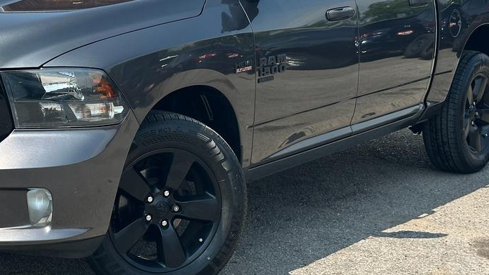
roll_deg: +0.7
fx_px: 1245
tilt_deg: -3.1
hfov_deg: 22.1
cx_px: 164
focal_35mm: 96
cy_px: 32
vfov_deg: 12.5
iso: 64
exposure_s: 1/2070
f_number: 1.78
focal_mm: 6.86
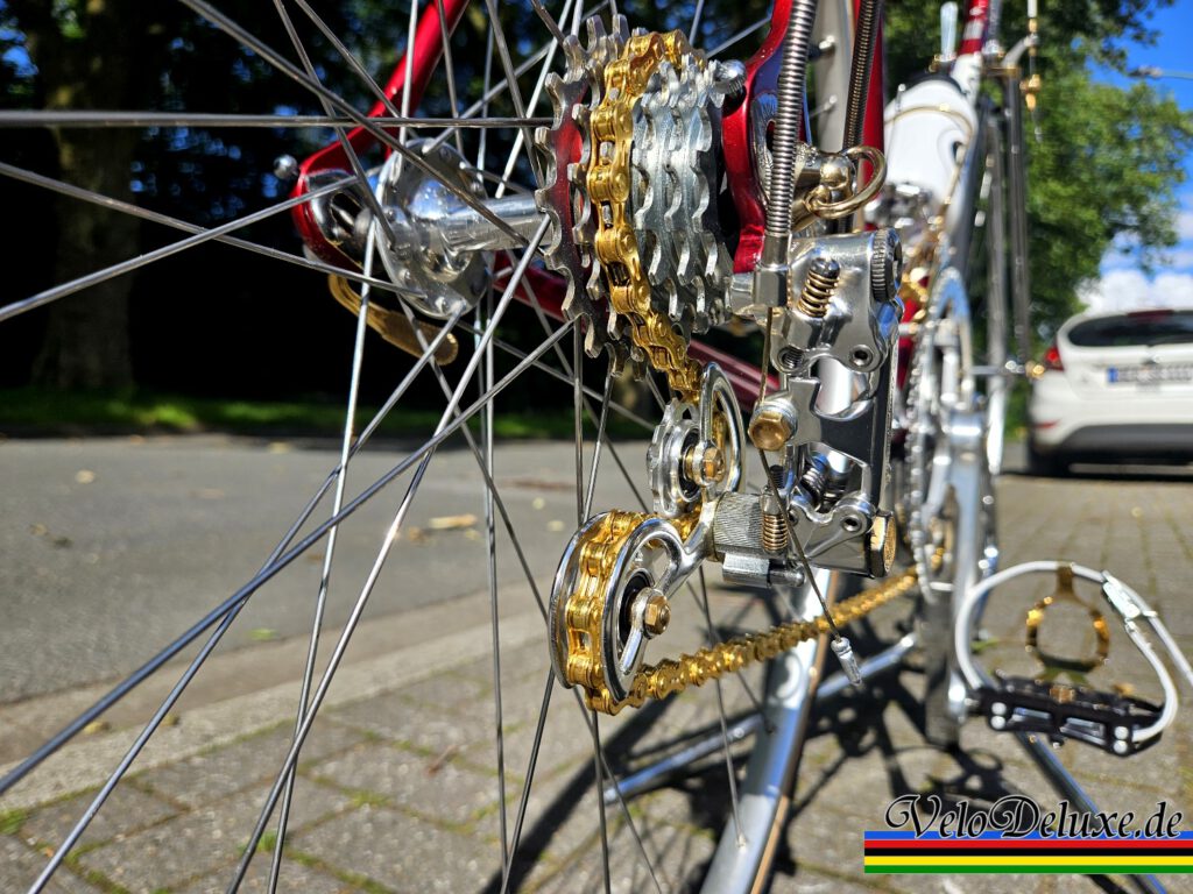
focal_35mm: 23
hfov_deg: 73.9
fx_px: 793
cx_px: 596
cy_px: 447
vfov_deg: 58.9
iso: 25
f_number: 1.8
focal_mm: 5.4
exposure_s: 1/1542
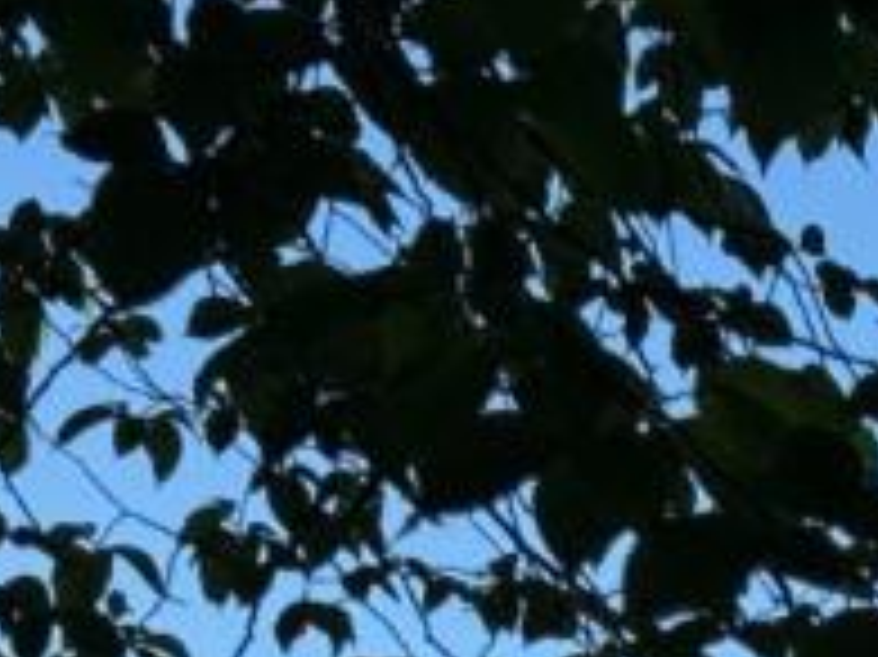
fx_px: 6388
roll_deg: +0.6
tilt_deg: -1.2
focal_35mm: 252
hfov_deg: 7.7
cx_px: 1265
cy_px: 1706
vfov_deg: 5.6
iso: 80
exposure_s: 1/6024
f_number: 1.78
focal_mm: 6.76
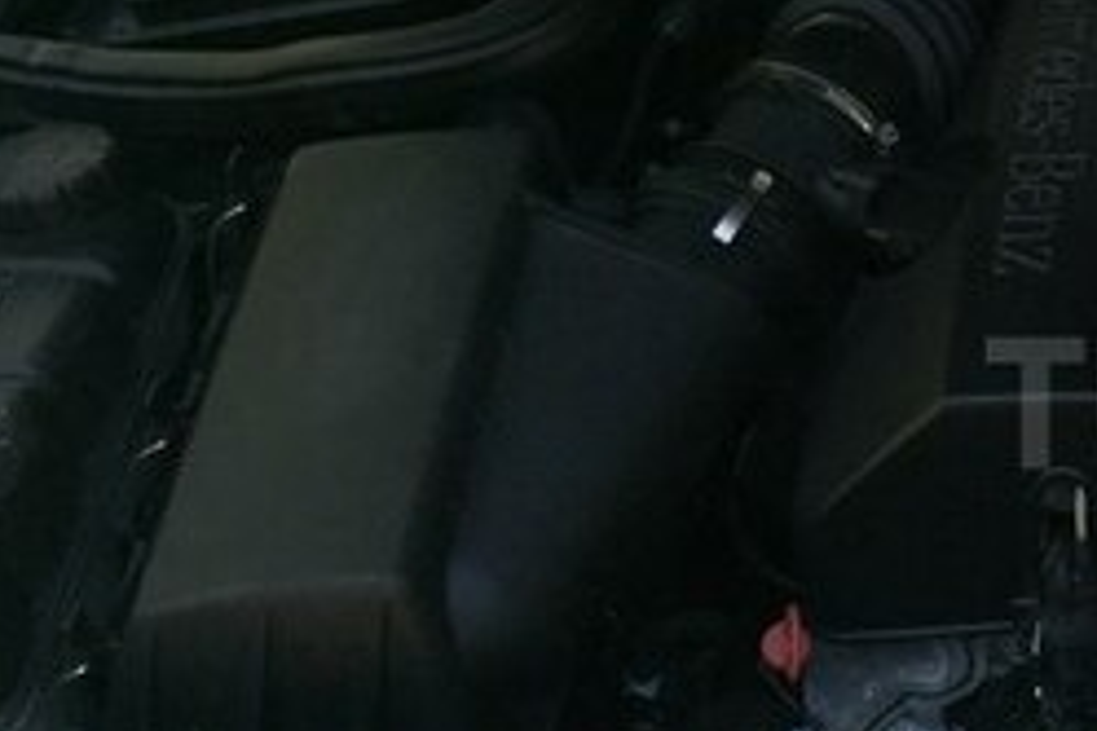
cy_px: 403
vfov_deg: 17.1
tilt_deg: -41.6
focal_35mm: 80
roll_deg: +0.2
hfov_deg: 22.6
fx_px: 2438
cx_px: 1436
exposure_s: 1/269
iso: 32
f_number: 2.2
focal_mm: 4.15
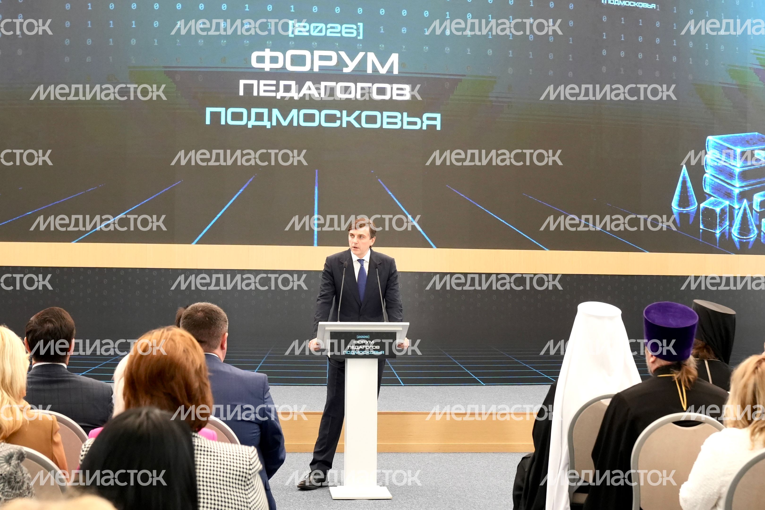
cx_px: 382
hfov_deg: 33.4
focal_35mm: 60
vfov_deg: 22.6
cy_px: 255
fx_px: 1275
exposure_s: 1/160
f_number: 5
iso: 3200
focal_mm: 40
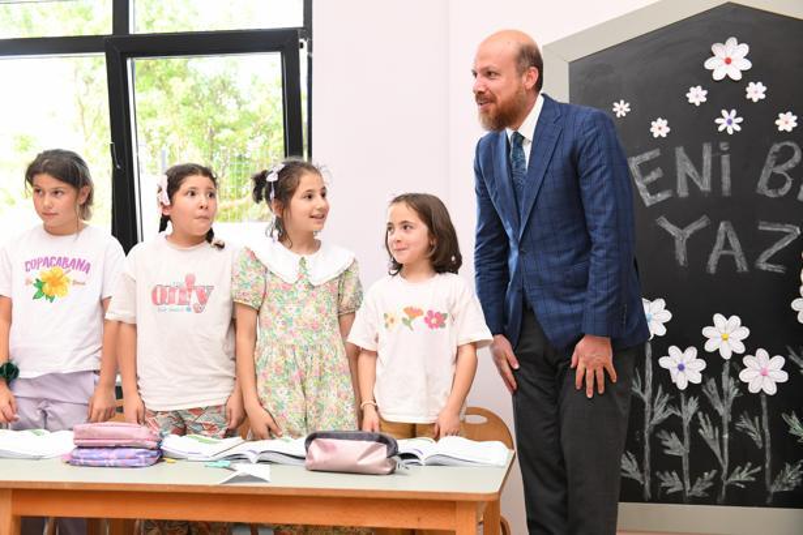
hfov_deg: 48.5
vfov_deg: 33.4
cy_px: 268
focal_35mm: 40
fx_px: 892
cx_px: 402
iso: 1600
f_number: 5
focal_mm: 40
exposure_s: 1/160
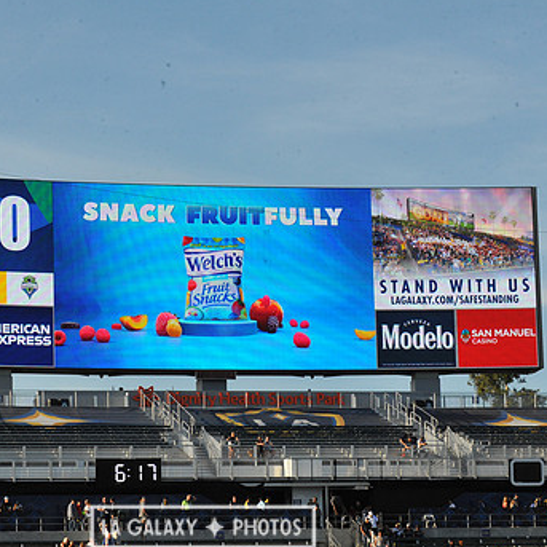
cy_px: 287
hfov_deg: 11.6
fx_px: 2700
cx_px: 203
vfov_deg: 11.6
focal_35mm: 151
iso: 1600
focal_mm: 105
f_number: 16
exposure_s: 1/1000
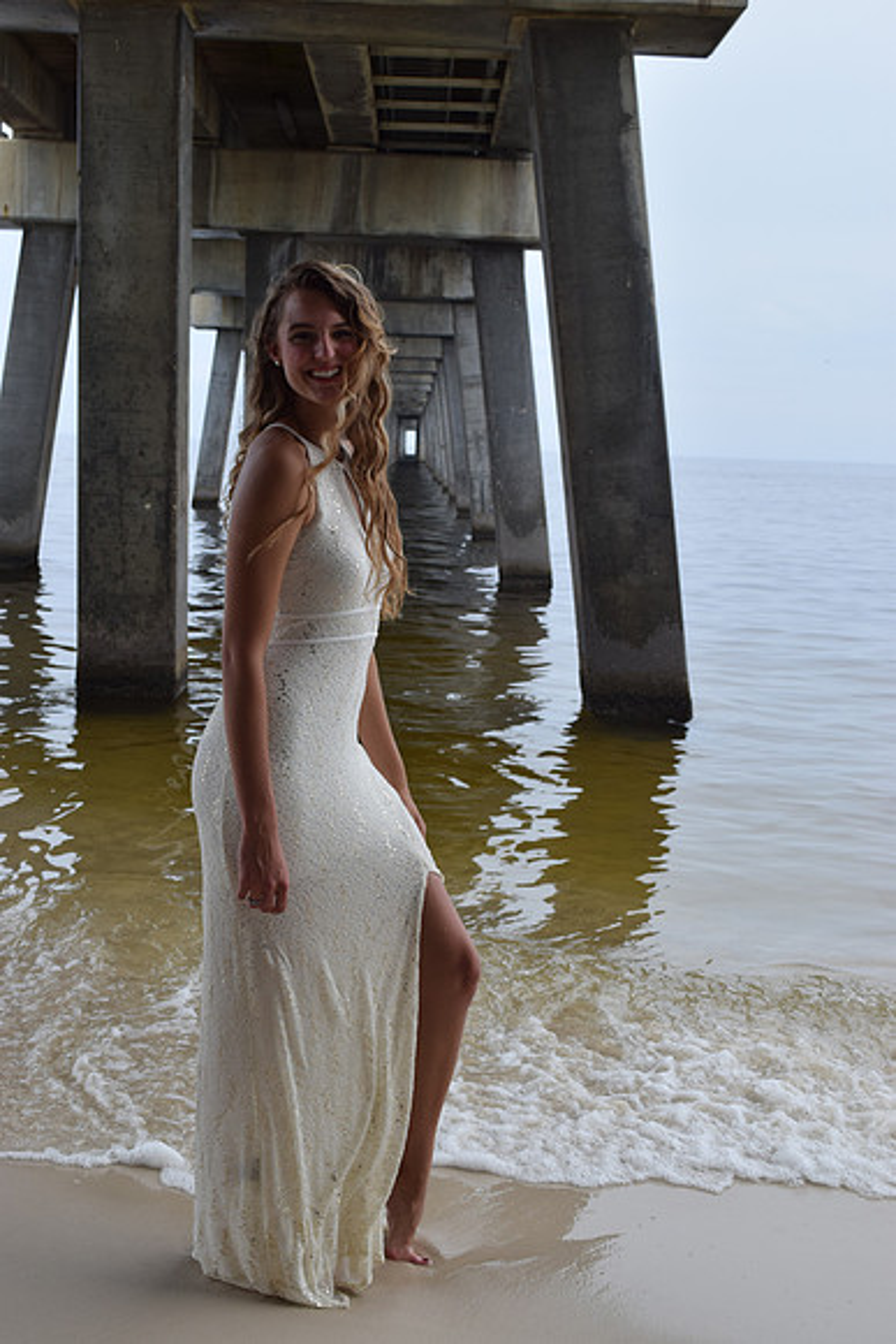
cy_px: 672
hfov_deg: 28.1
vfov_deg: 41.1
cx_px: 448
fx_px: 1791
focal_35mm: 48
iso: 200
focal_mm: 32
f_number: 9
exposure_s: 1/320
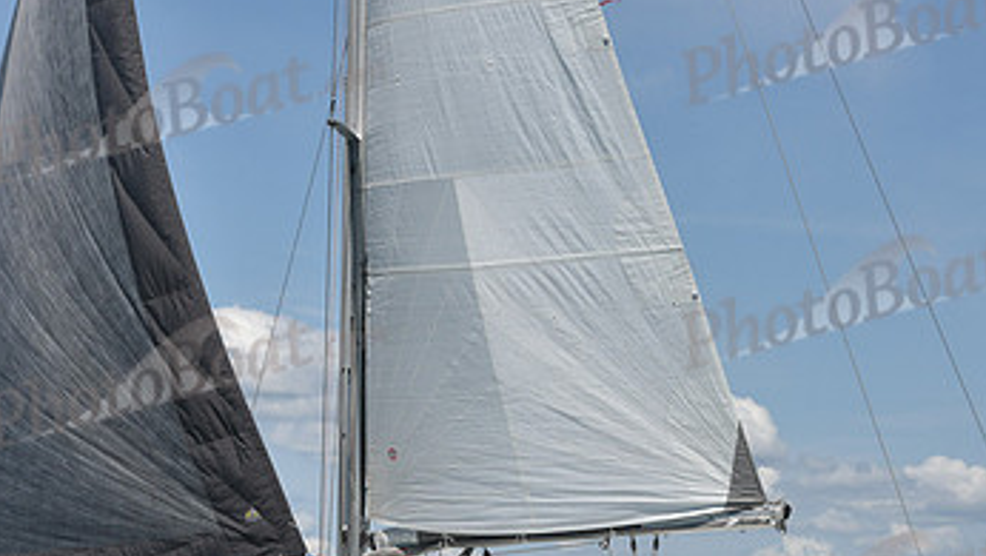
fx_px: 4133
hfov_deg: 13.6
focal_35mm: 158
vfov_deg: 7.7
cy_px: 483
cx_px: 536
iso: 320
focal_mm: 90
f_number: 7.1
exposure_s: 1/800
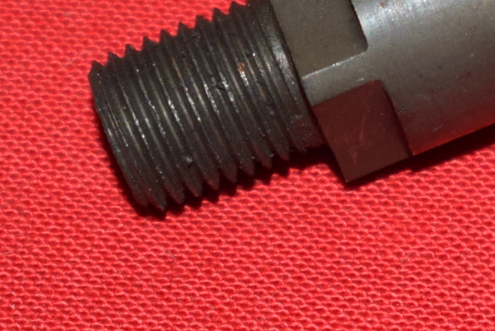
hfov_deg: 6.1
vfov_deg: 4.1
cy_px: -33
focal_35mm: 337
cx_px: 595
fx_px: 4637
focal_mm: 50
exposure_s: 1/200
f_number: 5.6
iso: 400
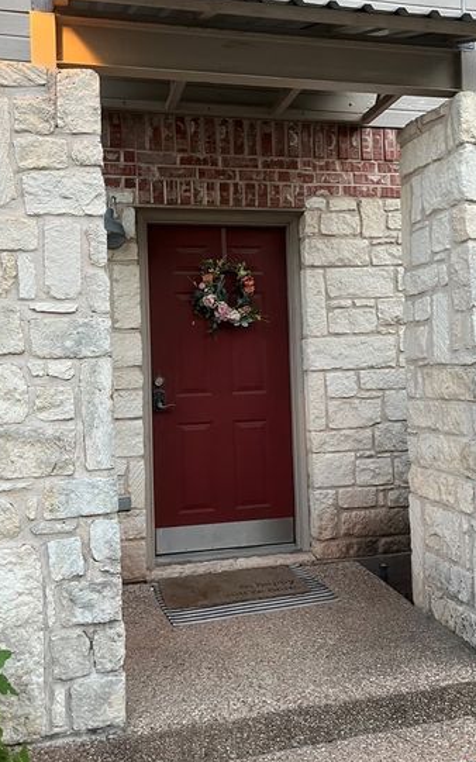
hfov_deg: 37.3
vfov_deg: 56.6
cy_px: 340
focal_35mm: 34
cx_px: 235
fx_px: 706
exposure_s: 1/60
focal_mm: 5.1
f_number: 1.6
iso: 250
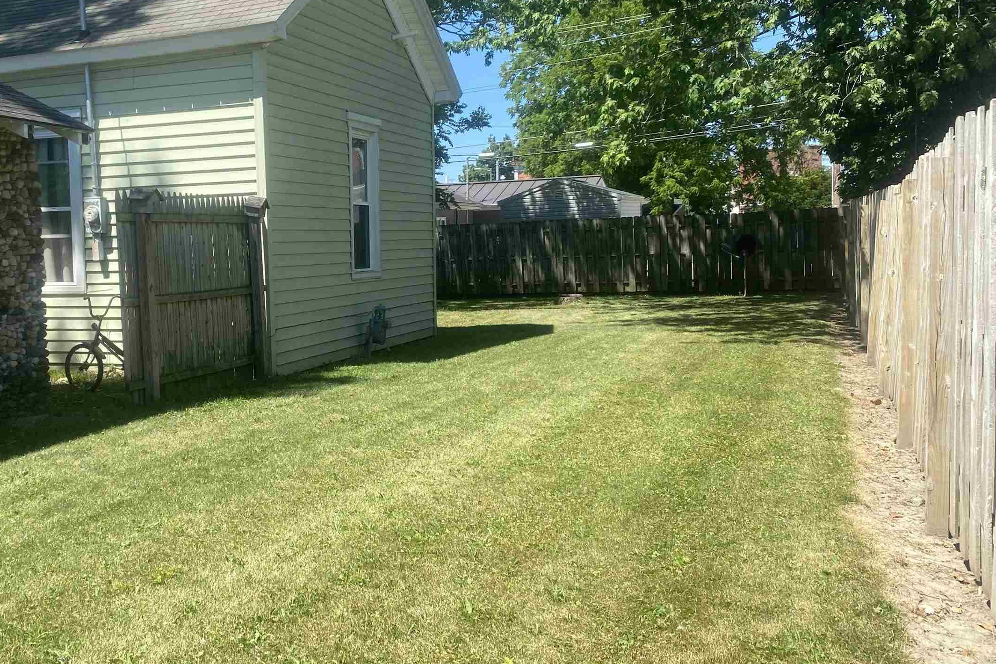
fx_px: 1079
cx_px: 334
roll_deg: +2.3
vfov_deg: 34.2
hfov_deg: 48.7
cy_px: 354
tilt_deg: -6.1
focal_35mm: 39
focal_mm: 4.25
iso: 32
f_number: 1.8
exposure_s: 1/1362
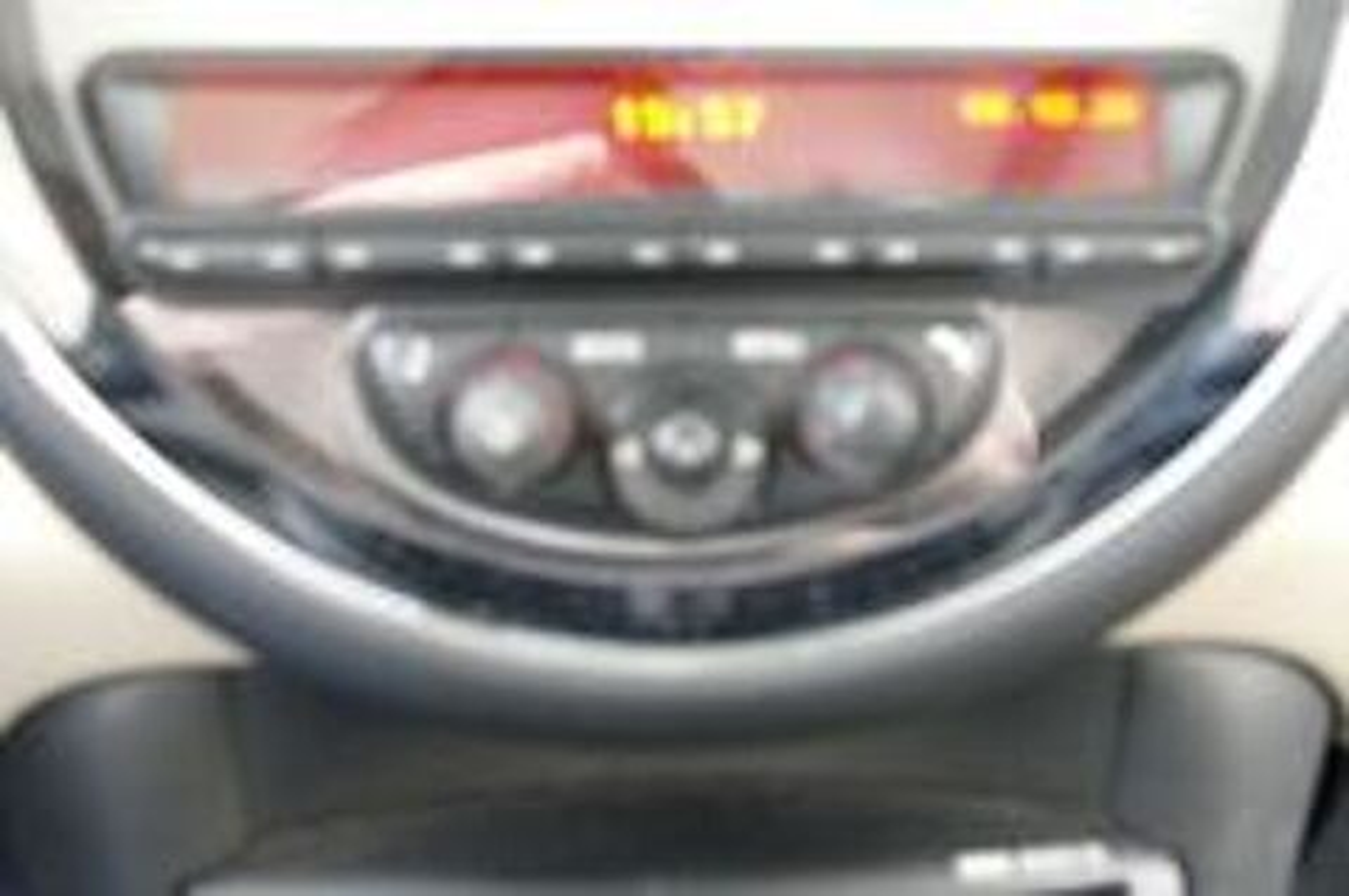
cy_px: 448
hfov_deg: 57.3
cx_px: 674
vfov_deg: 39.9
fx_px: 1235
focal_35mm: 33
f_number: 3
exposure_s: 1/80
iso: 1600
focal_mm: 12.12
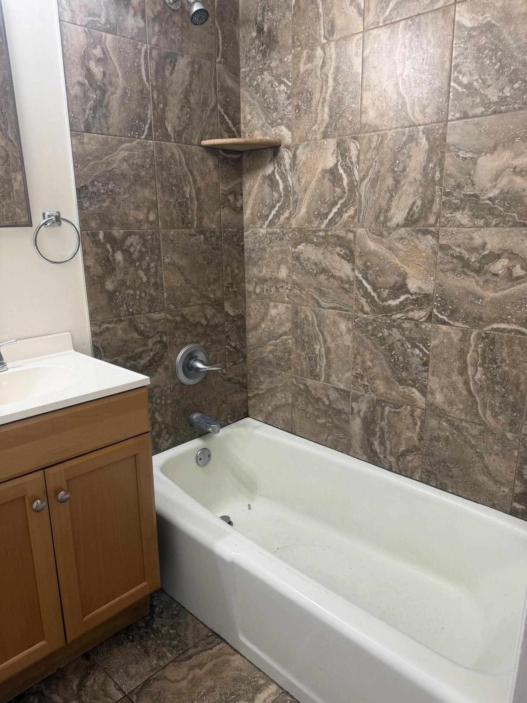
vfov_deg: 71.6
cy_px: 352
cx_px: 264
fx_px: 487
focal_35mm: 24
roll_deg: +0.8
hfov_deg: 56.8
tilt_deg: -16.1
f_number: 1.78
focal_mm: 6.76
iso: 125
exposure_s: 1/60
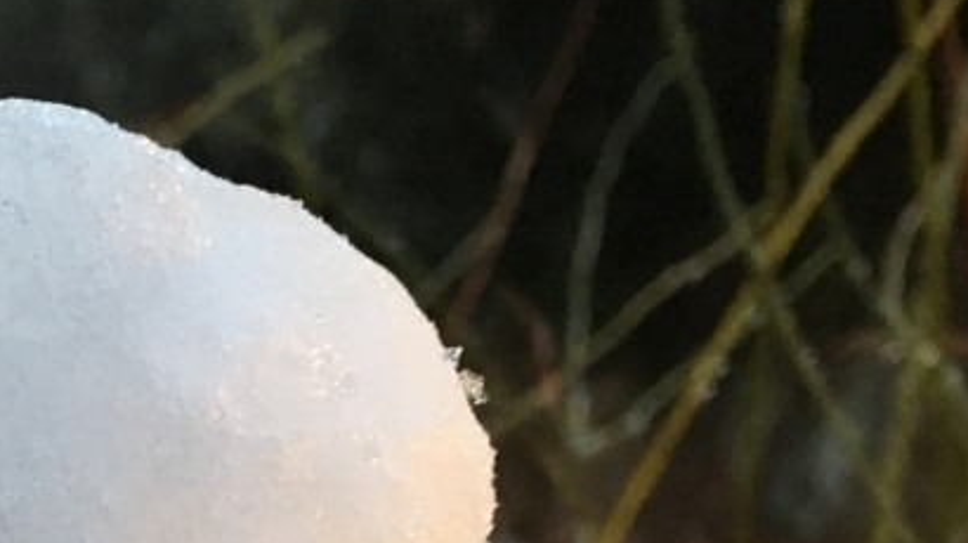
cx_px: 184
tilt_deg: -21.4
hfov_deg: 26.3
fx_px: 2026
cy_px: 892
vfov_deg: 14.0
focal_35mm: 79
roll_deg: -2.0
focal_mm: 4.15
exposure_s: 1/30
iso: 200
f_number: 2.2
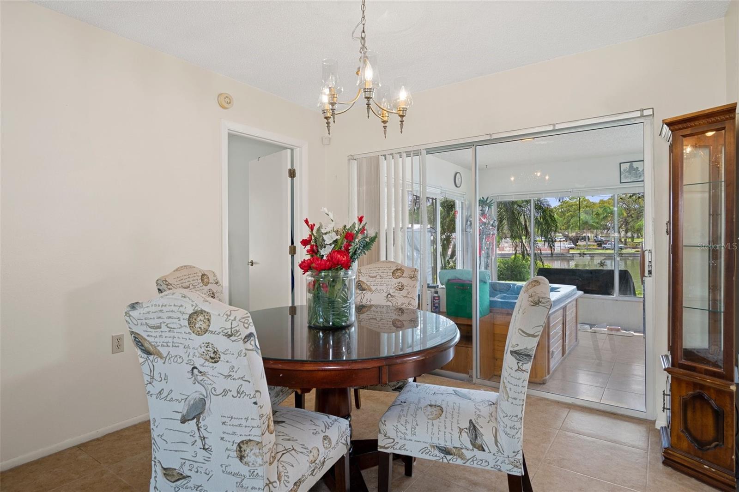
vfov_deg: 64.5
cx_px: 370
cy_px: 246
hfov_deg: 86.9
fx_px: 390
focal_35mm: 19
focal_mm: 19
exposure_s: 1/2
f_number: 8
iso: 320
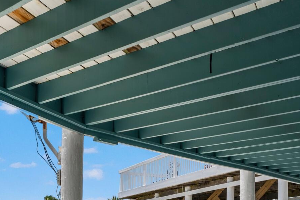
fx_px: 392
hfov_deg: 41.5
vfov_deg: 25.5
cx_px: 104
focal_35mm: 47
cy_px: 244
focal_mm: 14
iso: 50
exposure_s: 1/60
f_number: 10
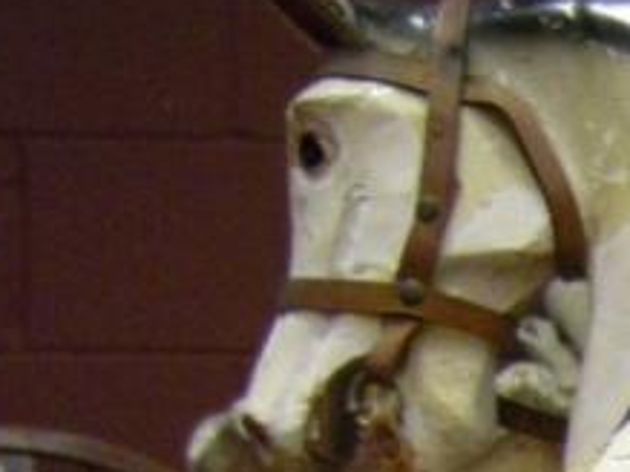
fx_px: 2328
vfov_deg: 10.7
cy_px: 924
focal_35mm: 128
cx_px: 1125
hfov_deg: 13.8
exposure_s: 1/23.1
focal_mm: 4.7
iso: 400
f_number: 2.8
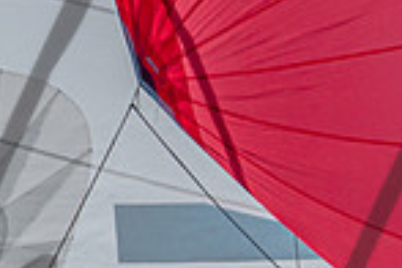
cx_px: 564
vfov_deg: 0.5
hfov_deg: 0.8
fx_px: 30014
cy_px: 488
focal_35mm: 2688
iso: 200
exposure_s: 1/2500
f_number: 5.6
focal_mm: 370
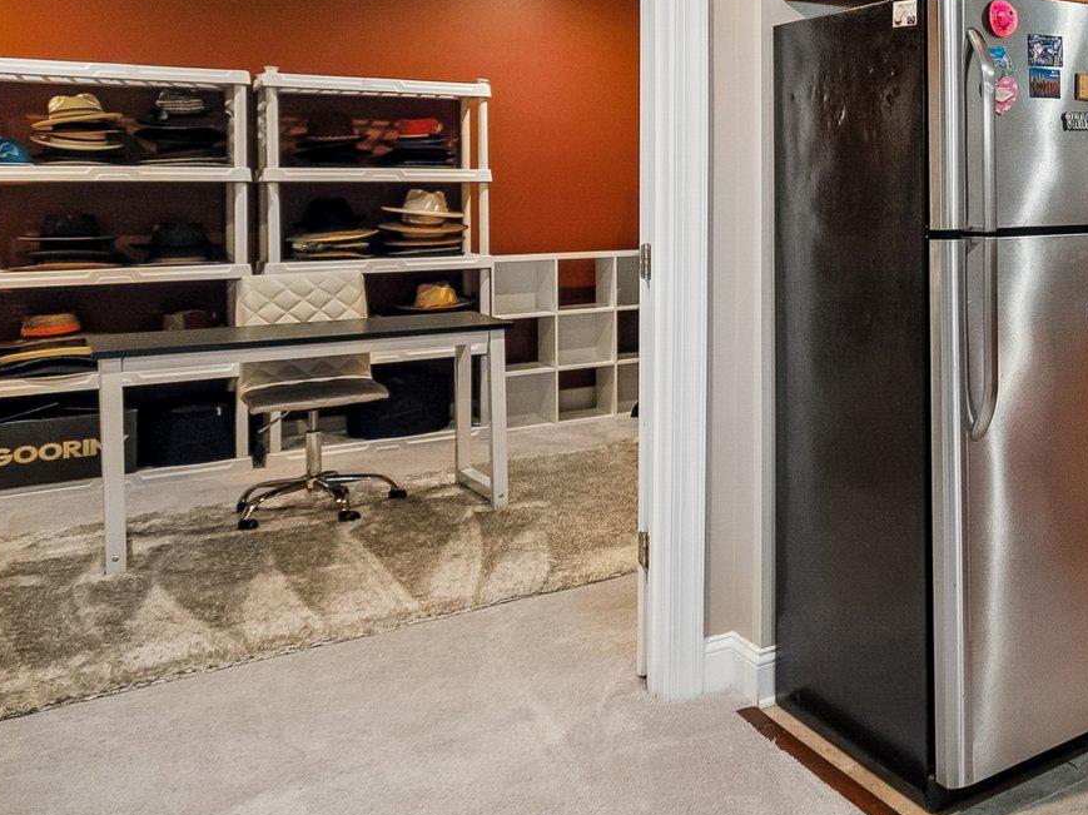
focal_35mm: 34
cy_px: 215
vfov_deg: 40.7
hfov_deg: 43.7
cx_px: 1152
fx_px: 1068
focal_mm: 10
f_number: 5.6
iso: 400
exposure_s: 1/15
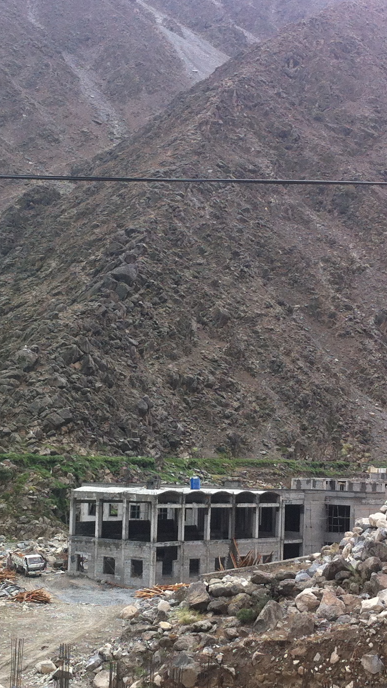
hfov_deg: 17.0
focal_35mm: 71
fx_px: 1295
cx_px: 149
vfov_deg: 29.7
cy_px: 399
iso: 80
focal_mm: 3.85
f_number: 2.8
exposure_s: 1/387
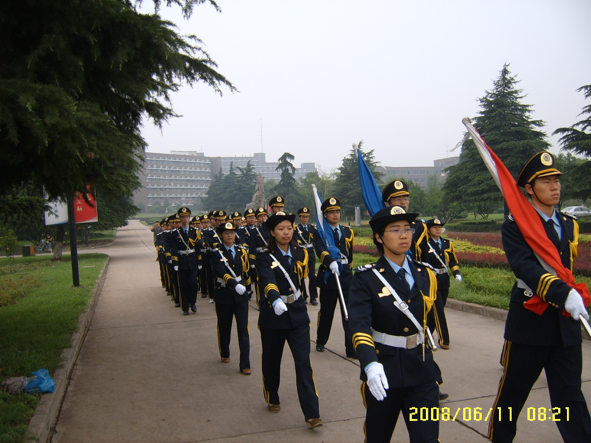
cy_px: 222
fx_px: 598
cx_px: 296
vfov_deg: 40.7
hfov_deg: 52.6
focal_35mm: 35
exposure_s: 1/250
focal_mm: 5.8
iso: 50
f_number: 2.8
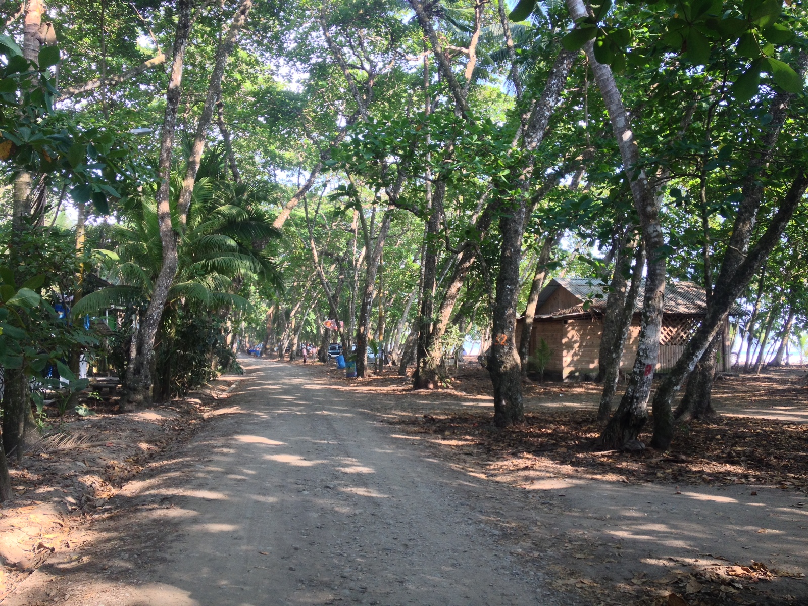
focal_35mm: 35
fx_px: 817
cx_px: 404
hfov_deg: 52.6
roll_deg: +0.4
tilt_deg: +0.2
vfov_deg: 40.7
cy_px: 303
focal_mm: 4.28
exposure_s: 1/120
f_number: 2.4
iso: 64
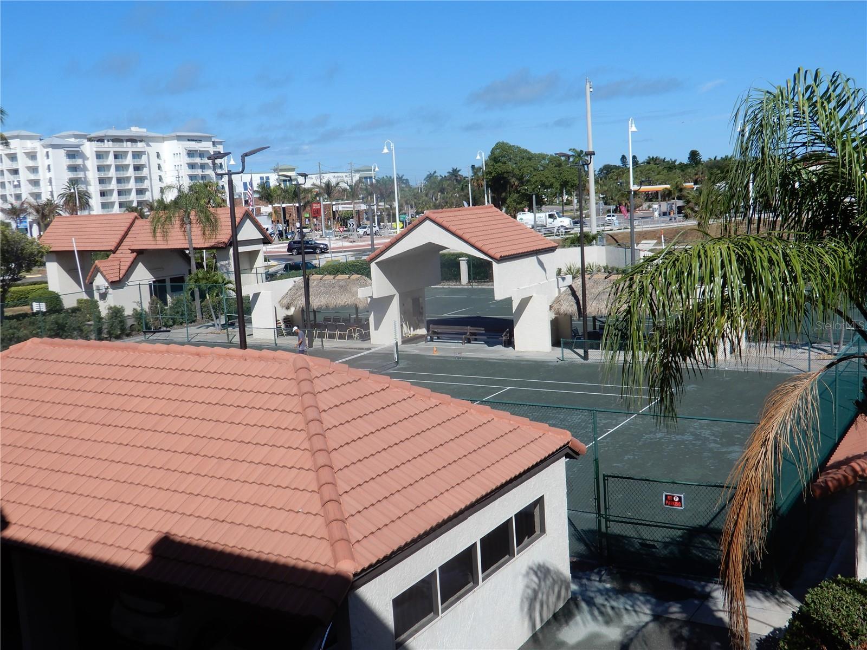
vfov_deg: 37.7
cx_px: 434
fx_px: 952
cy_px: 325
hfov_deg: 49.0
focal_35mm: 38
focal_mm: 6.8
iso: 80
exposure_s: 1/1250
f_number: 4
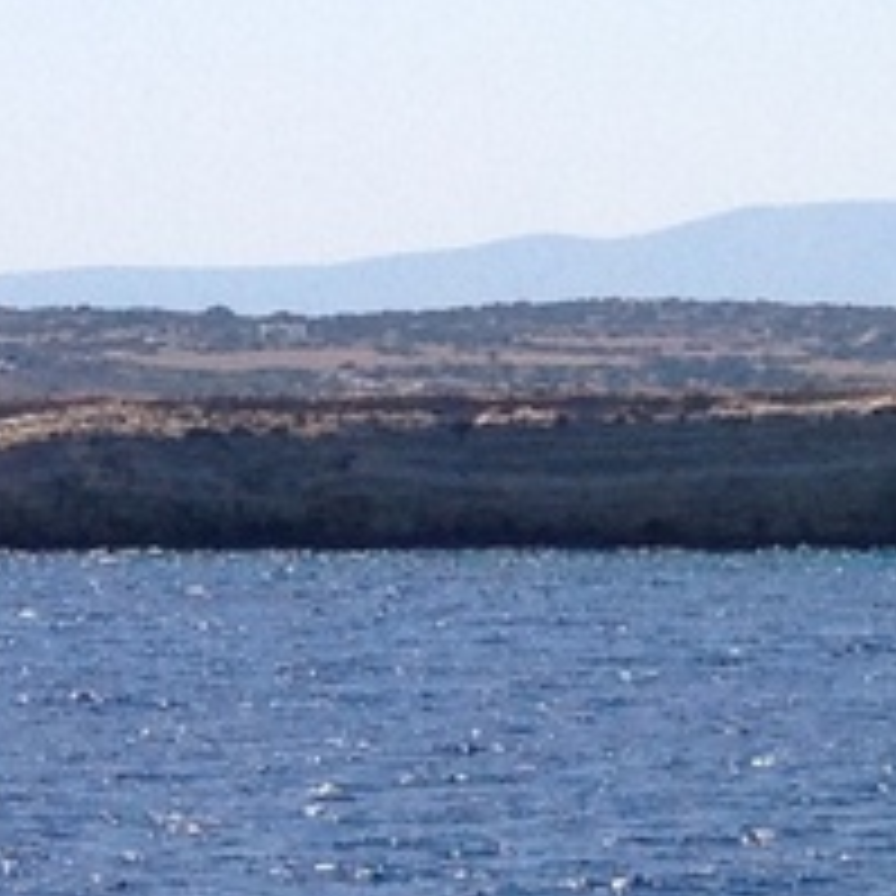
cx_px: 2751
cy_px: 450
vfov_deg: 7.0
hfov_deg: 6.4
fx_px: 7292
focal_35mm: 249
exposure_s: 1/2632
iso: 50
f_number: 2.4
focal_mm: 4.28
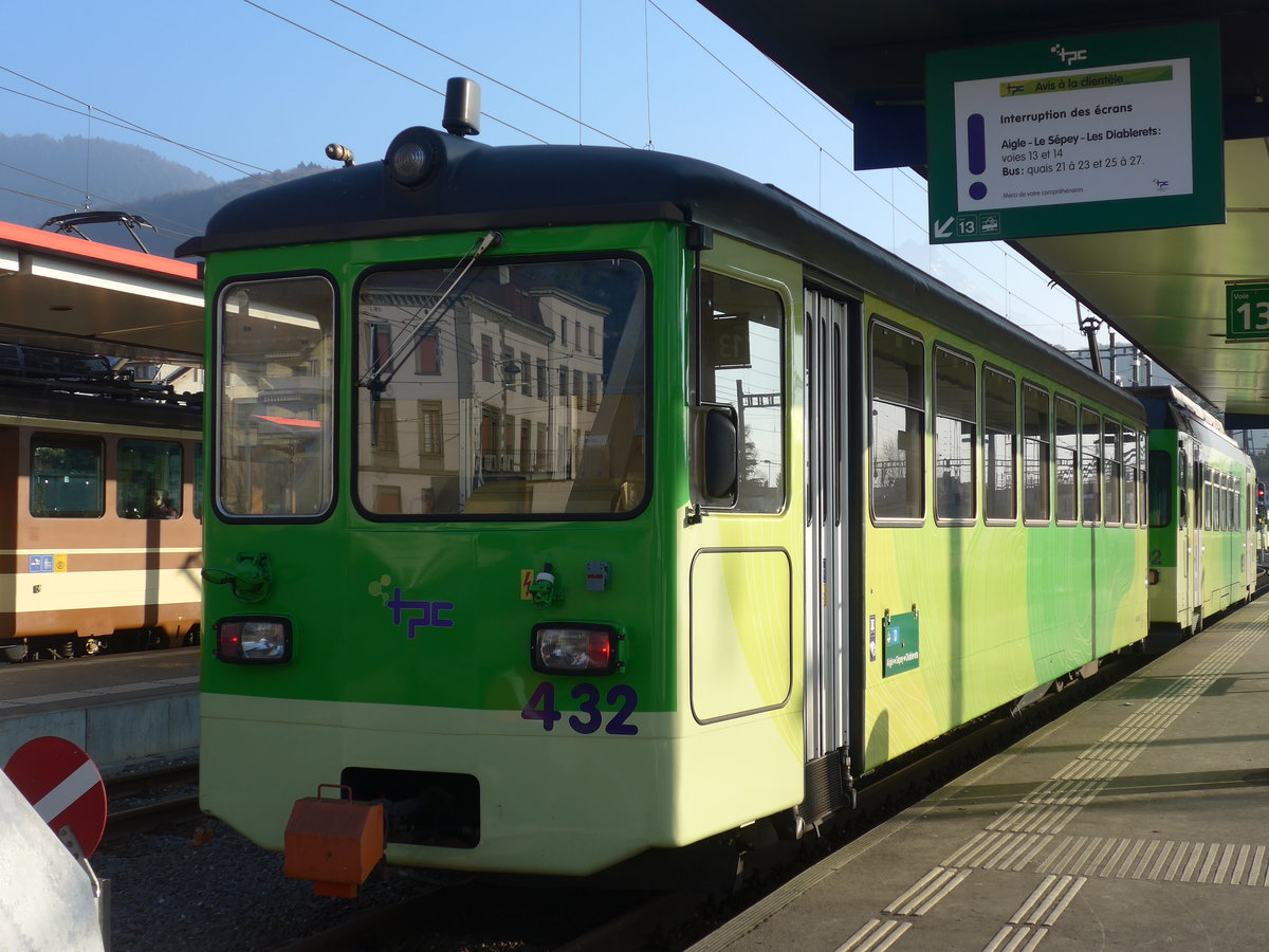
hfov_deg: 38.9
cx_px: 634
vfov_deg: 29.7
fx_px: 1796
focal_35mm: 49
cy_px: 476
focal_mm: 10.1
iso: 80
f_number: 3.2
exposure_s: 1/640
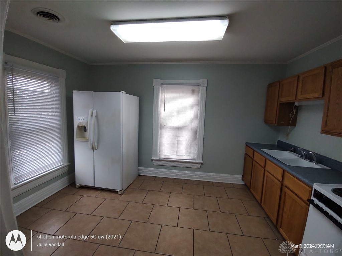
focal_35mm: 16
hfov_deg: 94.5
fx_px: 158
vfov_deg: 78.1
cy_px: 128
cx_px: 171
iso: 238
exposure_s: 1/120
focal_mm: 1.66
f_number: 2.2
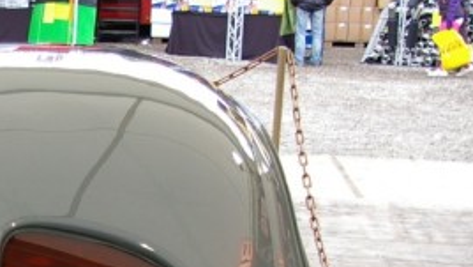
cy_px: 333
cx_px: -30
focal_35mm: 99
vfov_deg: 12.0
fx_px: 1237
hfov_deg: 20.7
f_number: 4
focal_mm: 21
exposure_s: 1/60
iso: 200
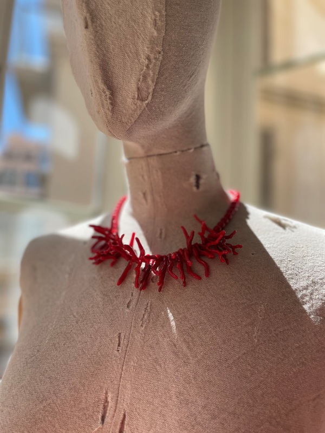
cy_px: 216
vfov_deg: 67.3
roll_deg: -2.8
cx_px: 162
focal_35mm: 26
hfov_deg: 53.1
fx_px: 325
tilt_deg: +6.9
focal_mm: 4.2
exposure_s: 1/1159
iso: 50
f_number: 1.6
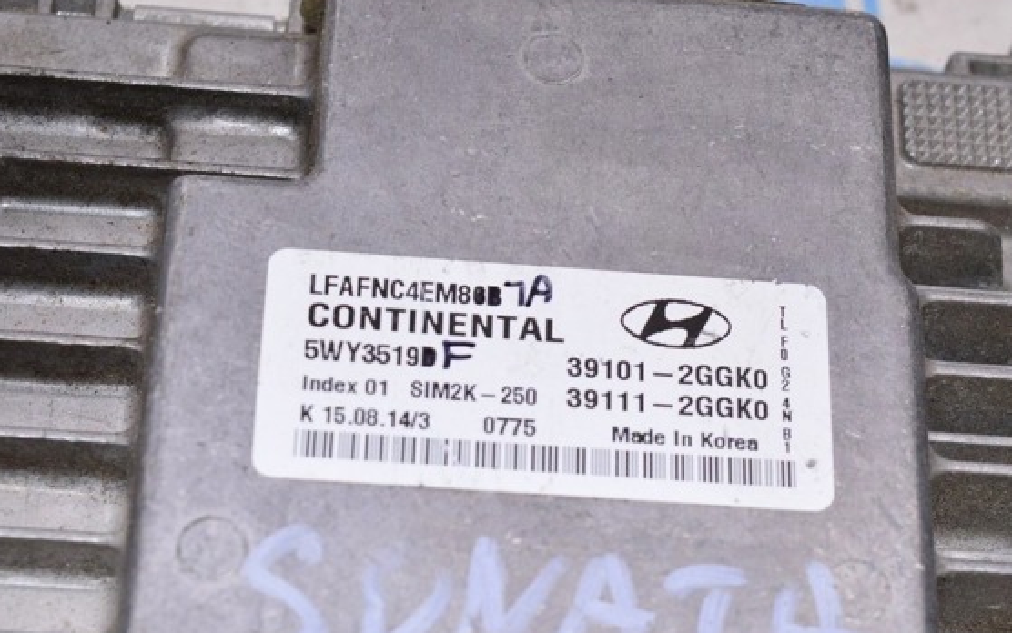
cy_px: 370
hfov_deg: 21.5
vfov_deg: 13.5
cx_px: 537
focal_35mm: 97
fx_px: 2665
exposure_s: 1/160
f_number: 8
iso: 1600
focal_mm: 55
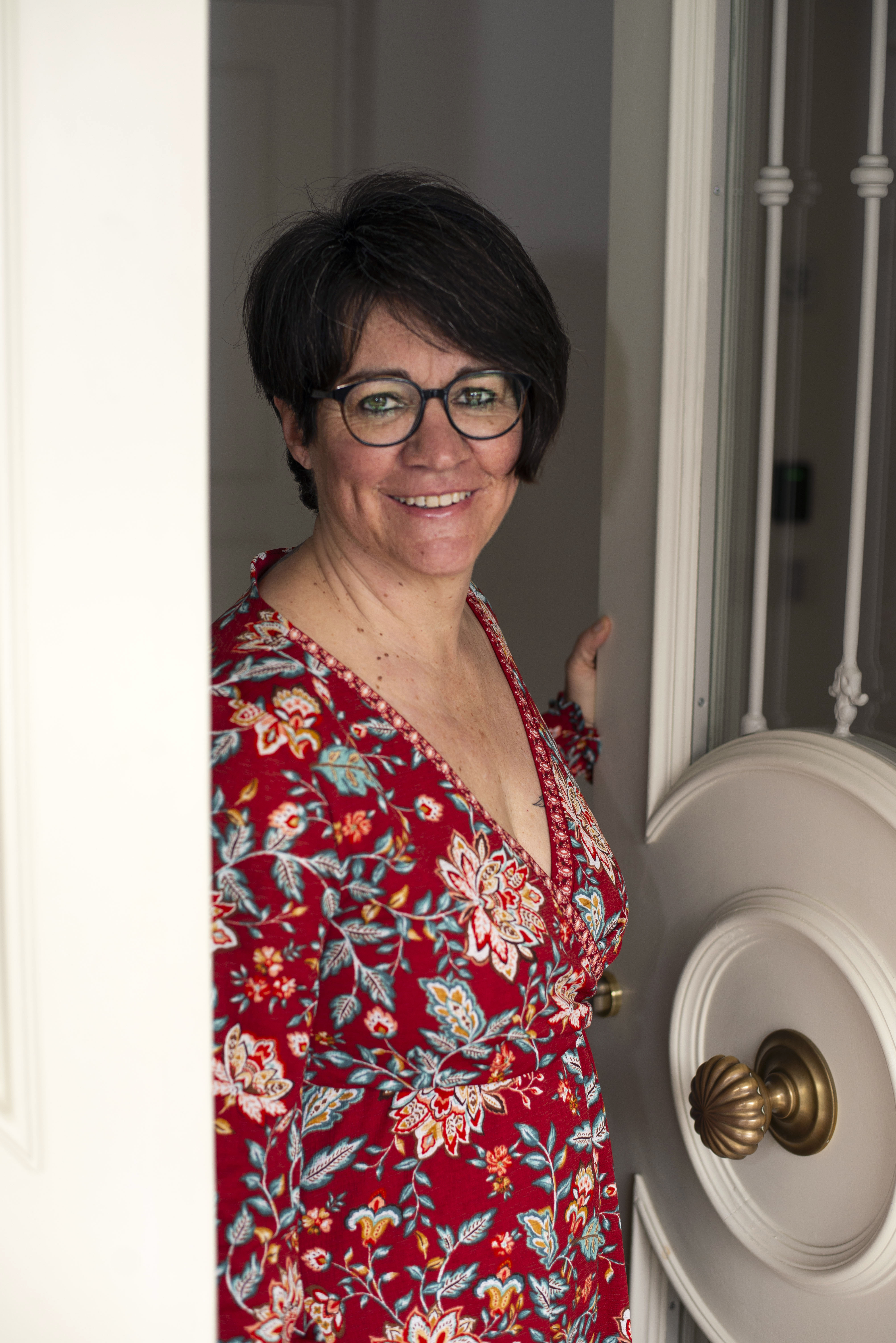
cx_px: 448
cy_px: 672
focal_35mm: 50
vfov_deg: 39.6
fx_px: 1865
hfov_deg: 27.0
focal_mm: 50
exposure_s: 1/125
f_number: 3.2
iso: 200
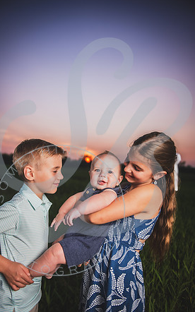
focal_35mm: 27
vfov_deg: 68.4
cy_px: 157
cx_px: 91
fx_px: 230
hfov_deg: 46.0
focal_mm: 26
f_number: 2.8
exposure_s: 1/1000
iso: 200
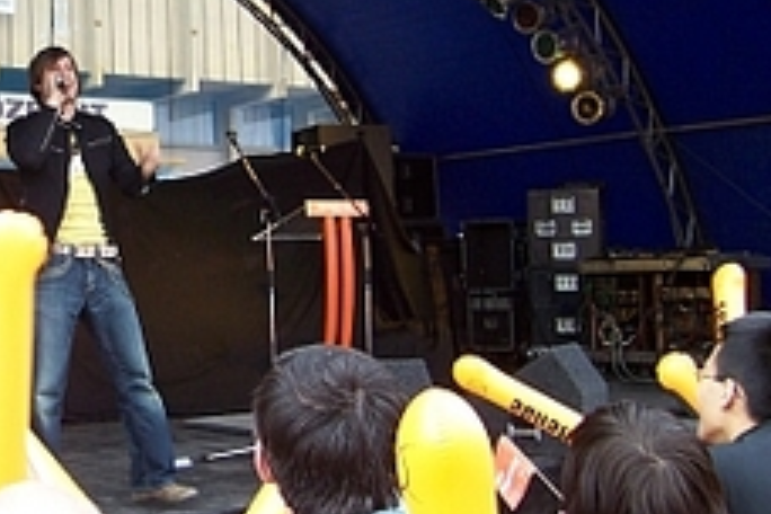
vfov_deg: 21.8
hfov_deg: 31.2
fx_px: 1328
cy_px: 166
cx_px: 108
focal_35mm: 62
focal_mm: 5.6
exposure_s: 1/125
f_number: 2.7
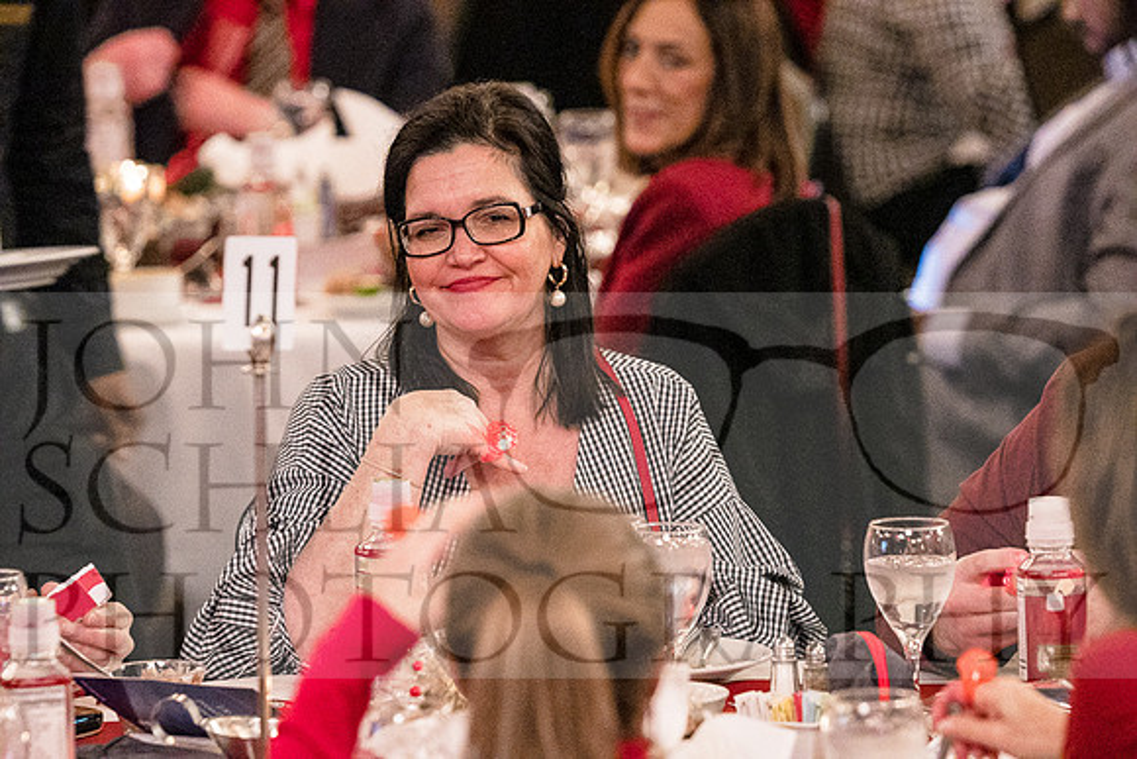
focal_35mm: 300
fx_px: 9477
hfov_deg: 6.9
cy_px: 380
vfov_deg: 4.6
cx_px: 568
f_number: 4
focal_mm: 200
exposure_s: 1/100
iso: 6400
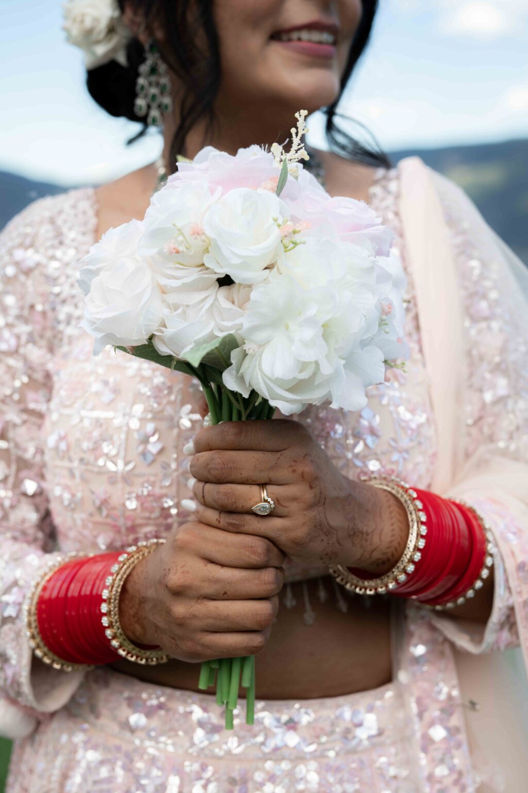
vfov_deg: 39.6
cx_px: 264
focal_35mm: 50
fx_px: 1100
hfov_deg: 27.0
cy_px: 396
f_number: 4
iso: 100
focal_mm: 50
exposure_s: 1/250
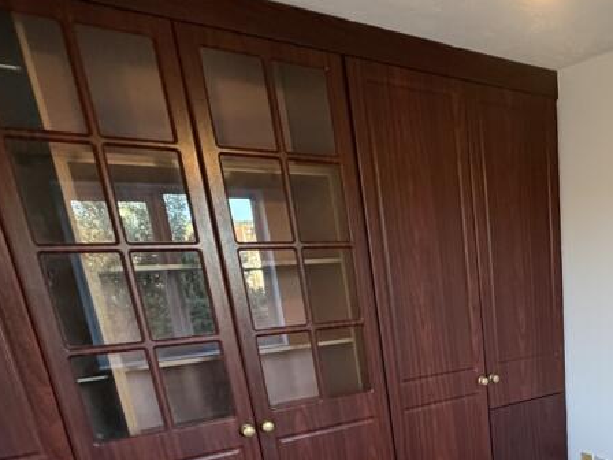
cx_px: 575
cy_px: 427
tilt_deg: -18.1
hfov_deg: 49.3
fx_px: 567
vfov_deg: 40.3
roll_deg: +1.8
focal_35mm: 32
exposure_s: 1/64
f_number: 2.2
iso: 320
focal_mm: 2.22
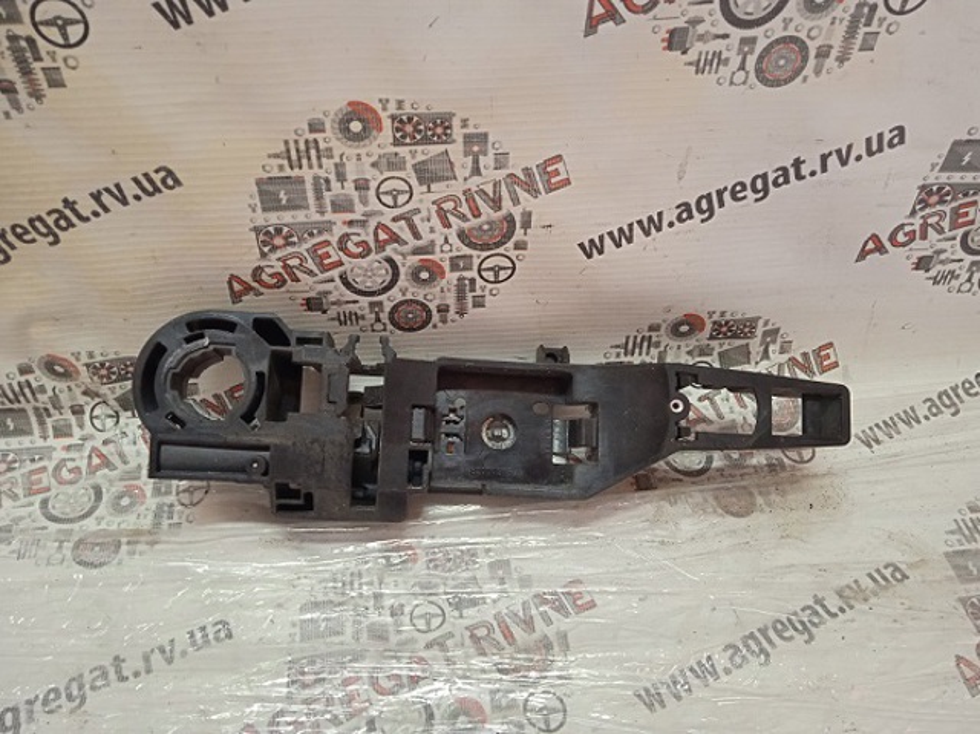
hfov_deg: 63.5
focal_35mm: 28
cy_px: 367
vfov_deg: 49.7
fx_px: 792
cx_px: 490
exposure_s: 1/33.3
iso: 396
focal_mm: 3.43
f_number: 2.2
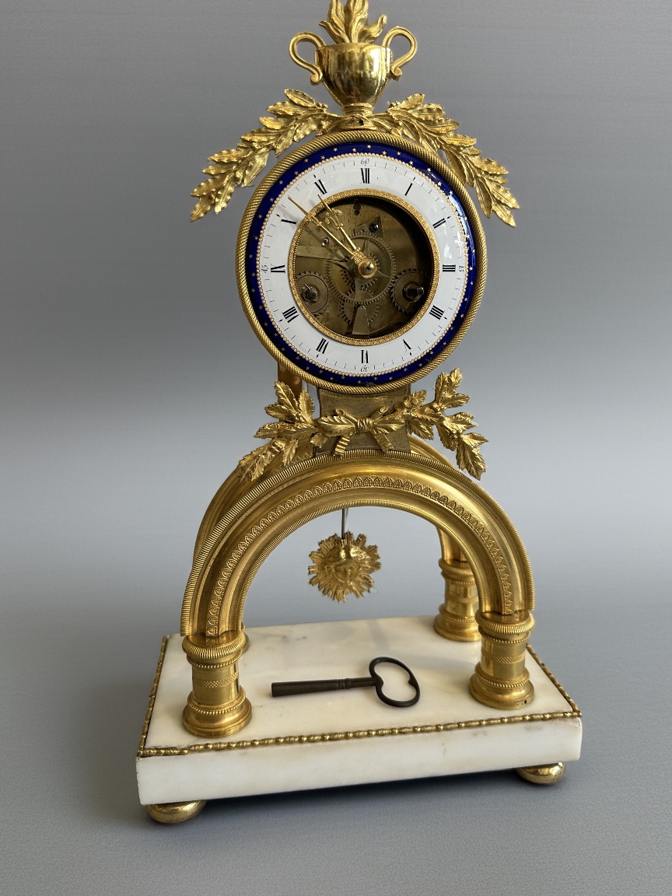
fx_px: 647
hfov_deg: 54.9
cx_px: 347
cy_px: 440
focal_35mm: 25
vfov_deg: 69.4
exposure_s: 1/121
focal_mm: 6.86
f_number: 1.78
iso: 125
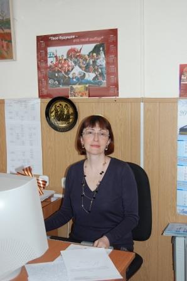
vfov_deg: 41.1
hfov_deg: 28.0
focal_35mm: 48
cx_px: 94
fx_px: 375
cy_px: 140
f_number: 4.5
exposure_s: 1/60
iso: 400
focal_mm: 32
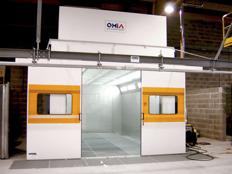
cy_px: 87
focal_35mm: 36
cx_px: 116
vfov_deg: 39.7
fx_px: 241
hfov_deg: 51.4
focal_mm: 4.7
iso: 100
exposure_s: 1/33.3
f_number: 2.6
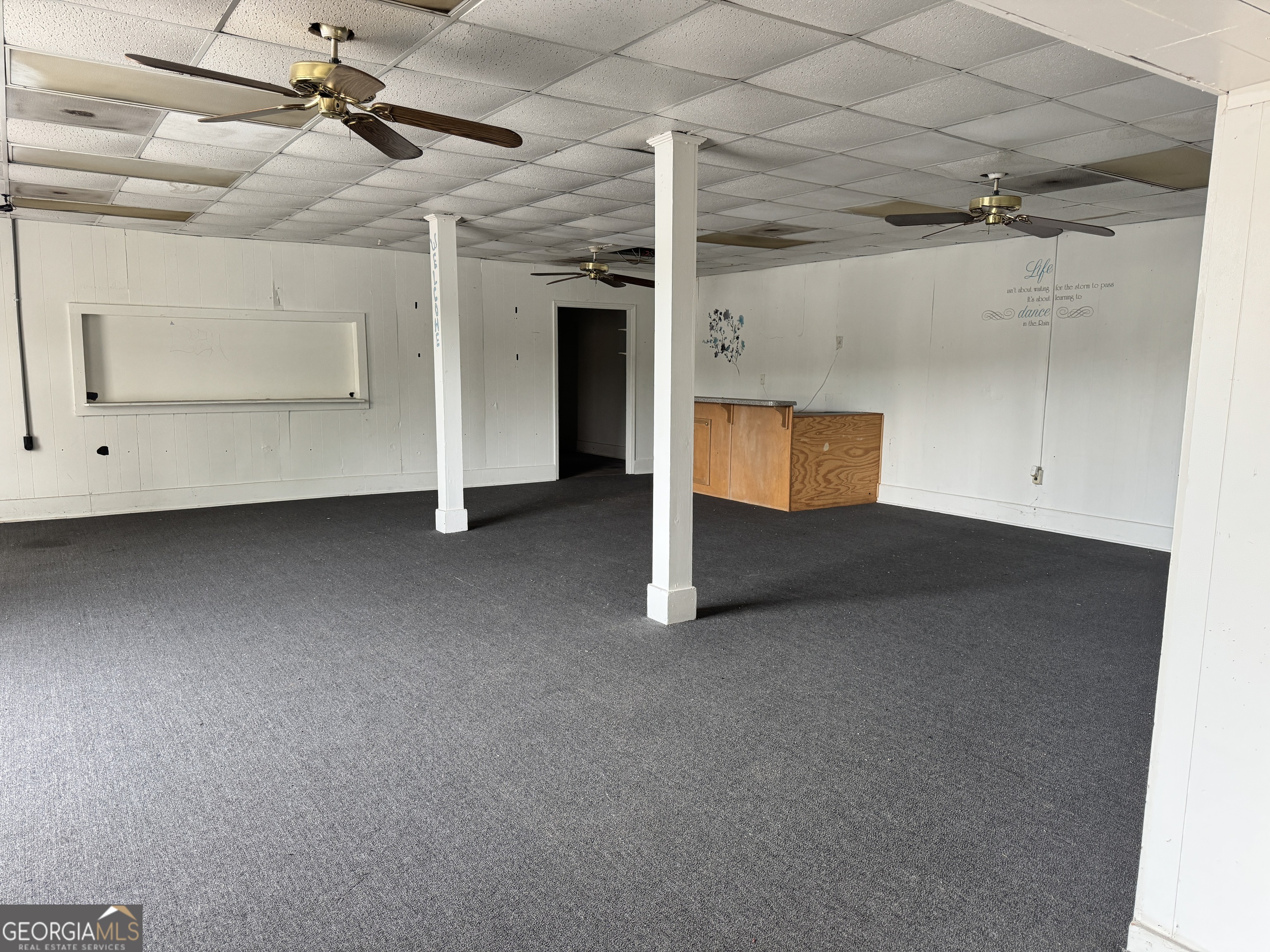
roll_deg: -0.6
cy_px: 476
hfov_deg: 71.6
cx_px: 635
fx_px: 881
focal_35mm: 24
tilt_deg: -8.8
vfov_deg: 56.8
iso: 200
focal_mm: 6.76
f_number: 1.78
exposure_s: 1/118
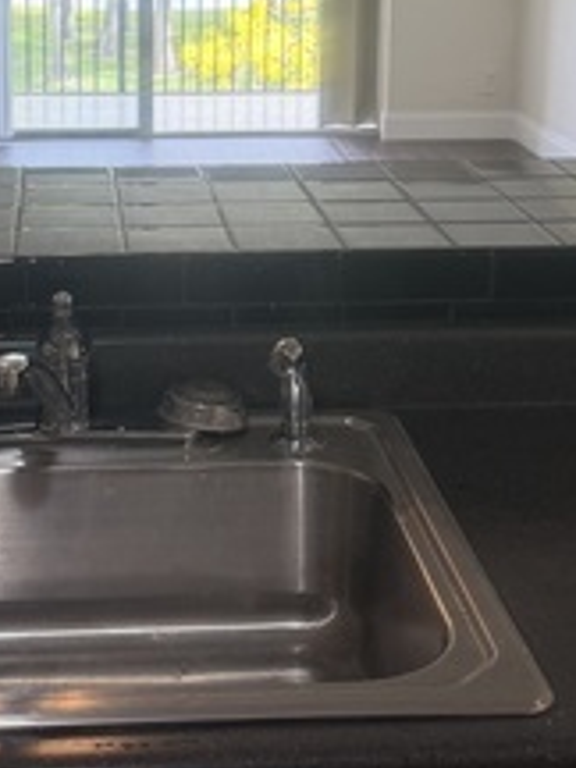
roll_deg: -0.3
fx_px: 1642
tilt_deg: -7.8
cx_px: 188
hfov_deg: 19.8
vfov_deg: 25.9
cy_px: 151
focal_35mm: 74
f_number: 1.78
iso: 125
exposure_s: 1/120
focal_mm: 6.76
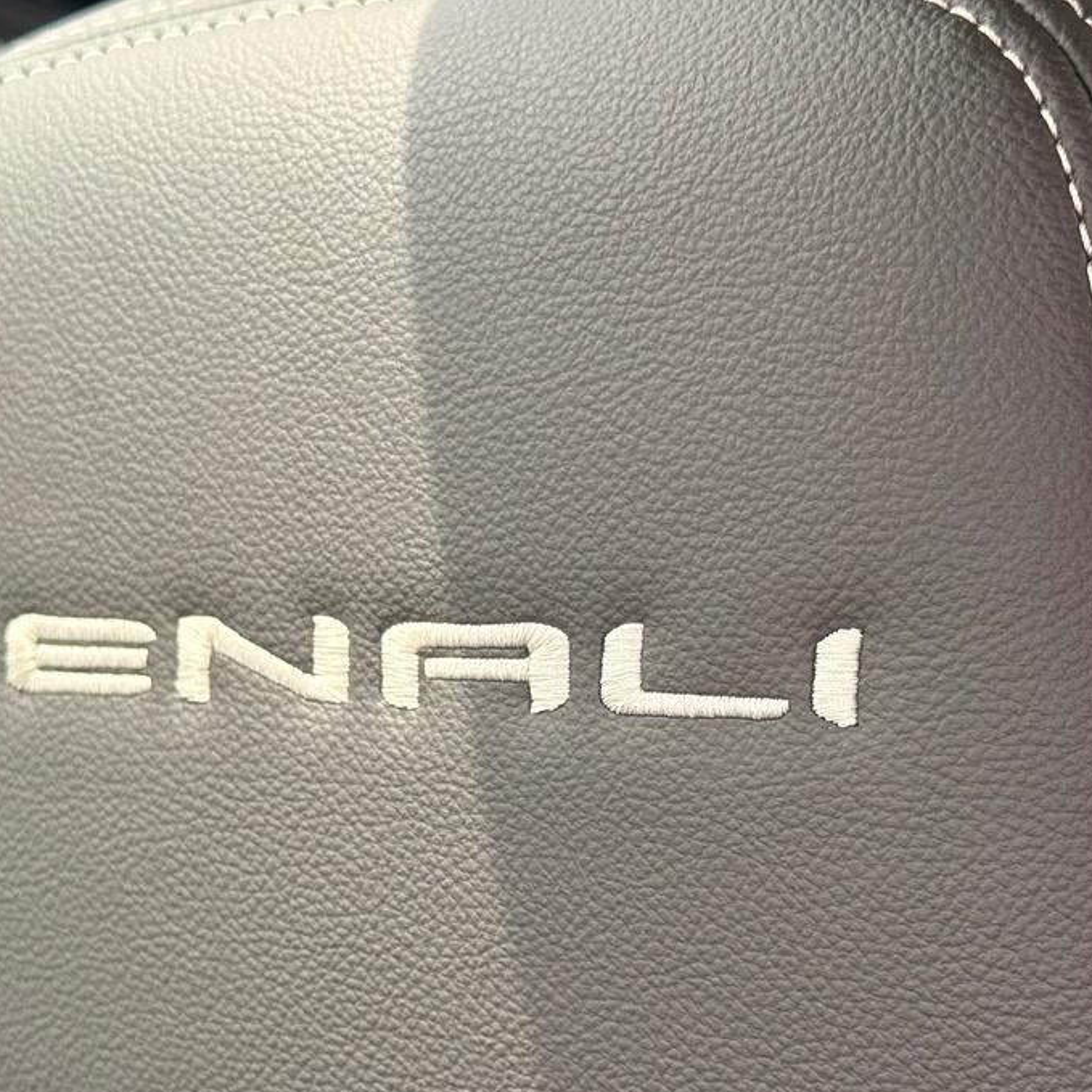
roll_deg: -1.7
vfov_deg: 21.6
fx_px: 2855
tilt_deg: -0.6
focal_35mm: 80
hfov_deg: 21.7
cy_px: 730
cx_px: 547
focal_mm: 6.76
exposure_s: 1/201
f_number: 1.78
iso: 100
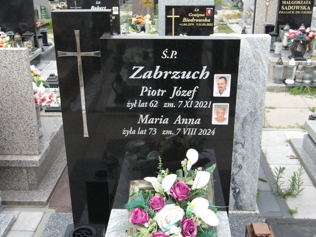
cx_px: 158
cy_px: 118
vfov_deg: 34.3
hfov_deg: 44.8
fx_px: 383
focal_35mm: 42
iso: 100
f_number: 3.7
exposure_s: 1/153
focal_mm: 7.6
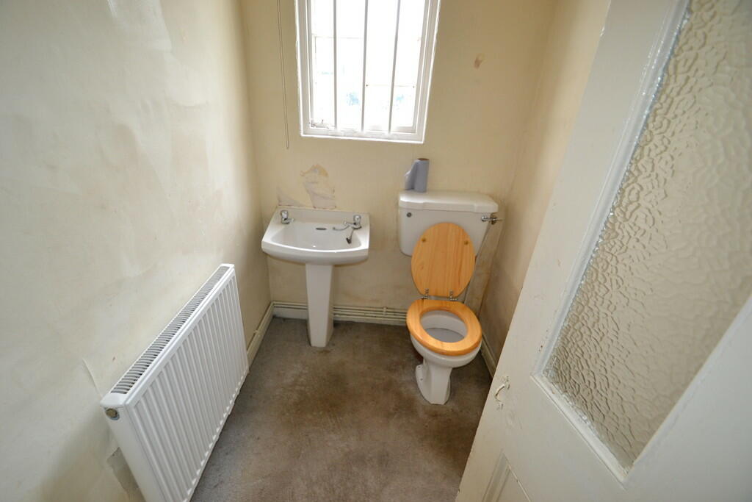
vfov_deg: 77.3
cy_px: 251
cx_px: 376
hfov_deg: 100.4
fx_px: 313
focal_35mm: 15
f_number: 3.5
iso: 640
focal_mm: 10
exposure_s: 1/60
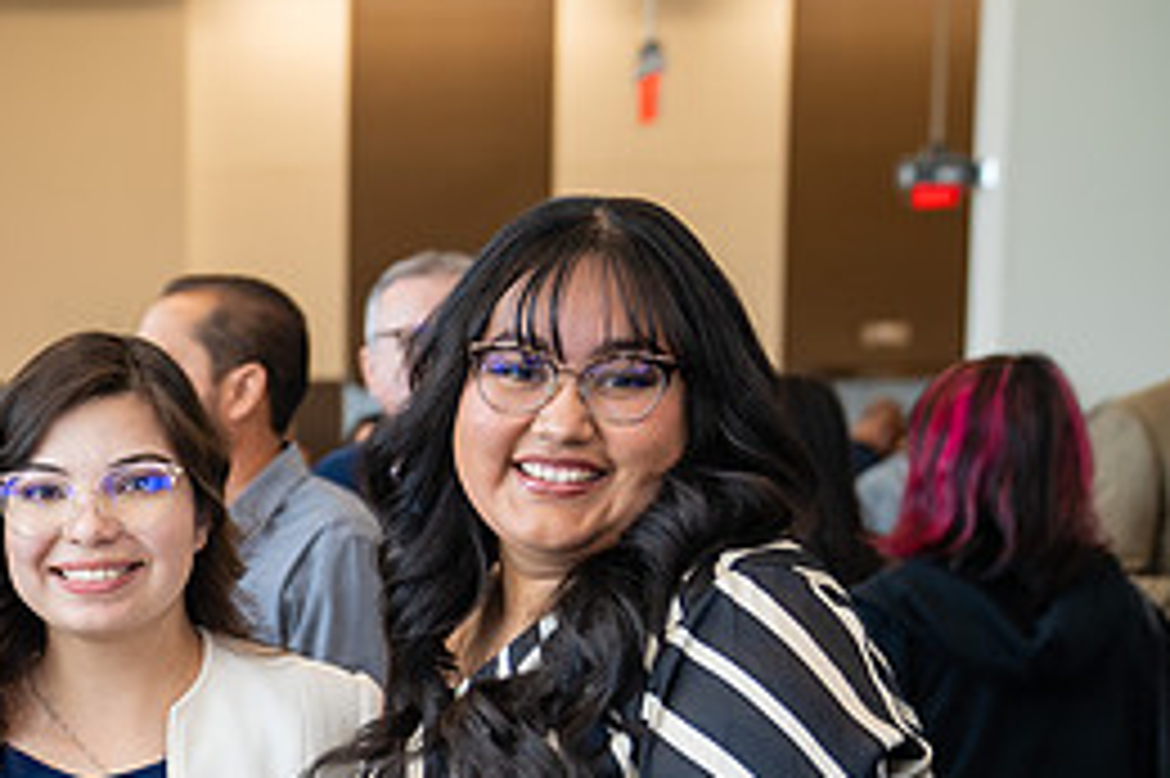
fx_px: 3118
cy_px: 807
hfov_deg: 20.4
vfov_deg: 14.0
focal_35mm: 96
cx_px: -86
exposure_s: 1/160
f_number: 2.8
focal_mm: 43
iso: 500
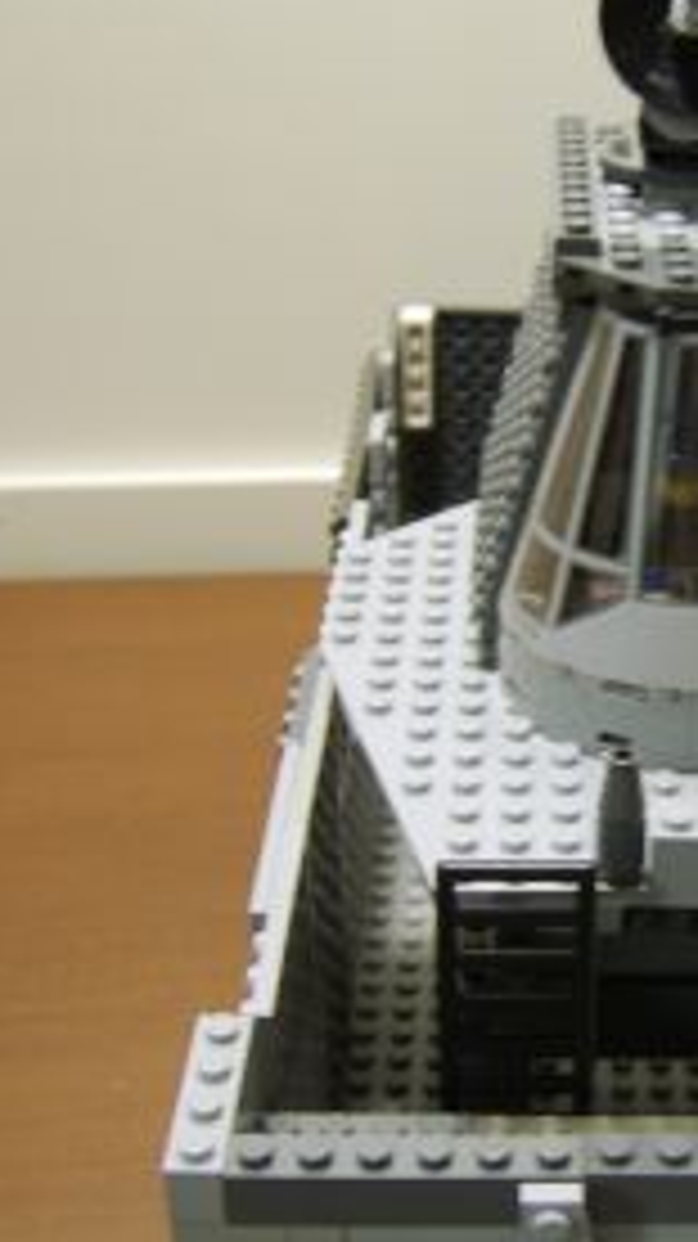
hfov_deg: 24.2
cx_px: 716
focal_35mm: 47
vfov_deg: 43.7
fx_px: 1548
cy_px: 603
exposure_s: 1/4
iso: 71
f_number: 2.7
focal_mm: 8.13
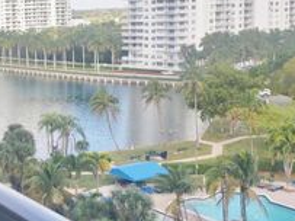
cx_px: -13
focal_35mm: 64
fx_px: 545
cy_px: 98
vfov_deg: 22.9
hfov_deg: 28.1
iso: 50
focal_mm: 4.3
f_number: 2.4
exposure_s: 1/878
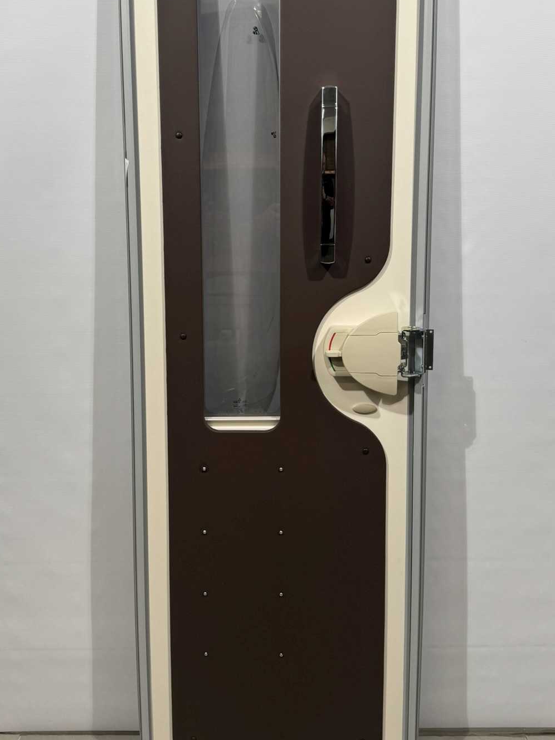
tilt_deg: -12.7
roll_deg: +1.1
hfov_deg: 38.7
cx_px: 271
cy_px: 313
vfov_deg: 49.9
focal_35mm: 37
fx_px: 791
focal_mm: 6.76
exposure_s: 1/156
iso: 64
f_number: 1.78
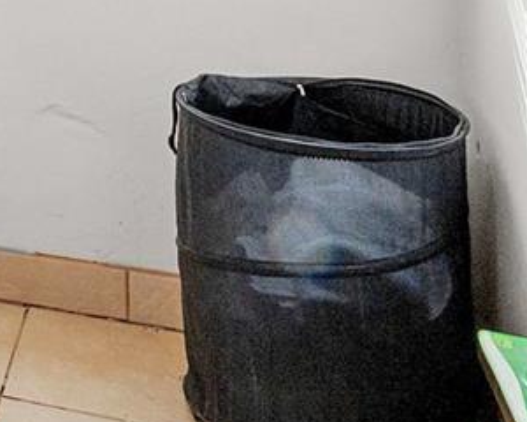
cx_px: -246
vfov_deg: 18.7
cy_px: -251
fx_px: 1092
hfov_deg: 22.6
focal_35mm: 70
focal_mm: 14
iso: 640
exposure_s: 1/20
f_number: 14
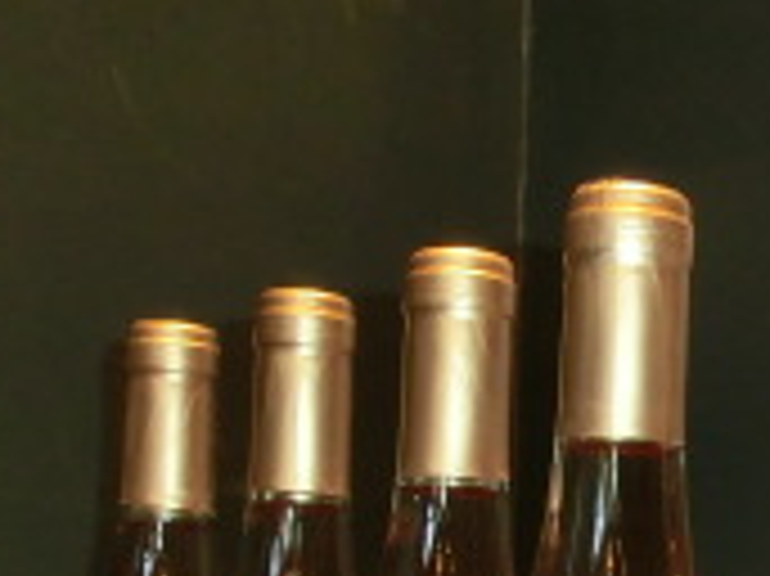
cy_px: 788
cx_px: 802
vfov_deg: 15.5
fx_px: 2001
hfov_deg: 20.9
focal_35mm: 90
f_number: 3
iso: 400
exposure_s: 1/30
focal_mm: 4.24
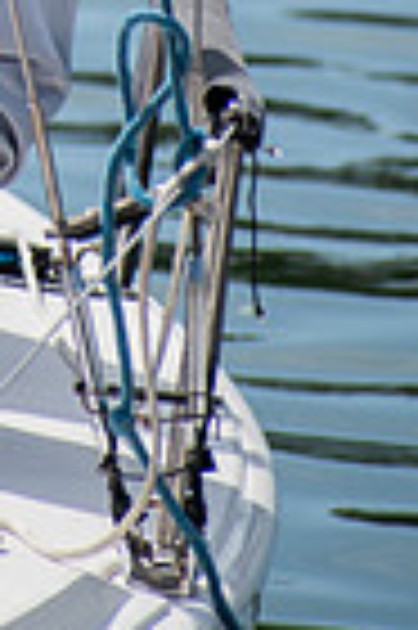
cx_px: -189
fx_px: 25332
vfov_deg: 1.4
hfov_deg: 0.9
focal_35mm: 1451
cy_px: -261
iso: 100
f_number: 8
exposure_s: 1/320
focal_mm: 300
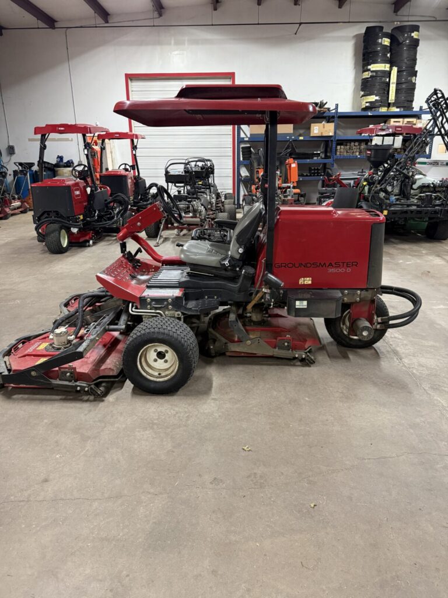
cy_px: 299
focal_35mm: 24
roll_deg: -0.4
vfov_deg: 71.6
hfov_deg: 56.8
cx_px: 224
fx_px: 414
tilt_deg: -18.2
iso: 500
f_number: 1.78
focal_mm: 6.76
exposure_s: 1/60
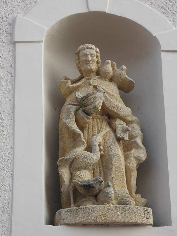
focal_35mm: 95
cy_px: 118
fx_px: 648
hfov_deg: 15.6
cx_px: 88
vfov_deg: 20.7
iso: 100
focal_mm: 17
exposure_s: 1/320
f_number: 4
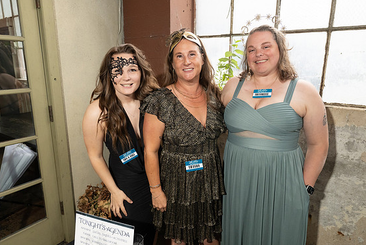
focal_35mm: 25
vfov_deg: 51.3
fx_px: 254
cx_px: 182
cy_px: 125
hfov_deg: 71.5
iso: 3200
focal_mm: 24
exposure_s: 1/200
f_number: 5.6
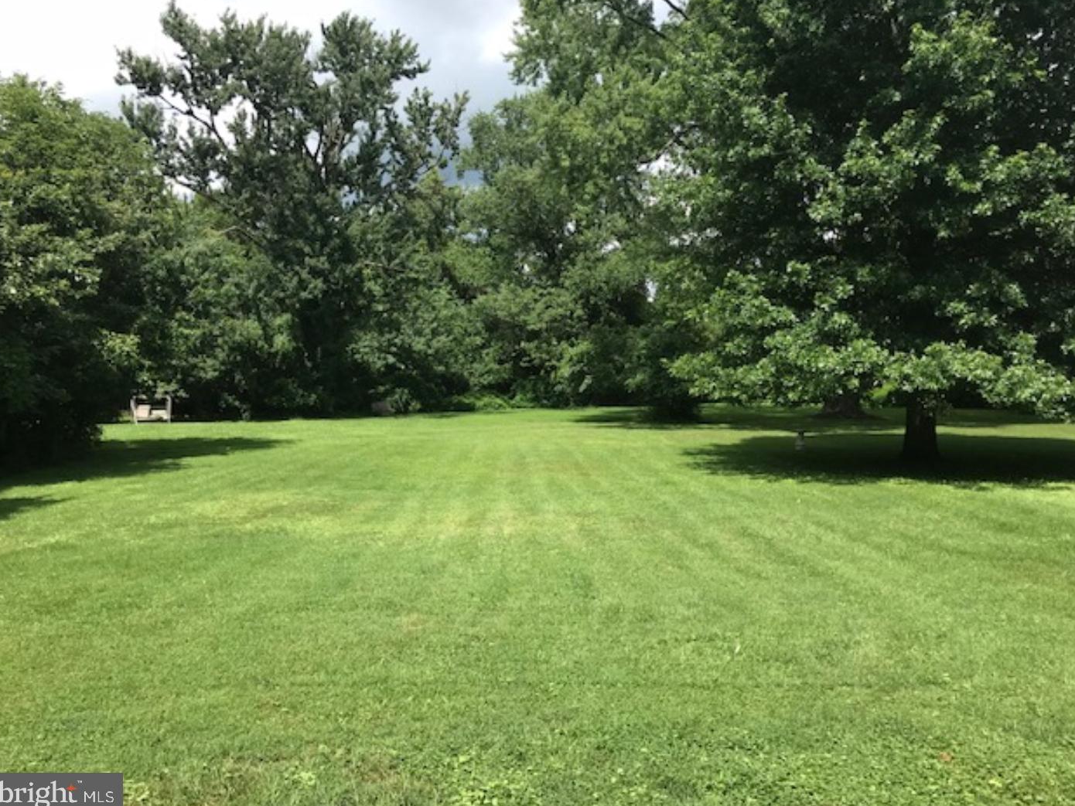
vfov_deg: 48.2
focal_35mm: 29
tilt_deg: -1.2
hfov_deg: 61.6
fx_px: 901
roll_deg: -0.4
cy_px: 400
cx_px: 544
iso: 20
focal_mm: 3.99
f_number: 1.8
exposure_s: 1/1259
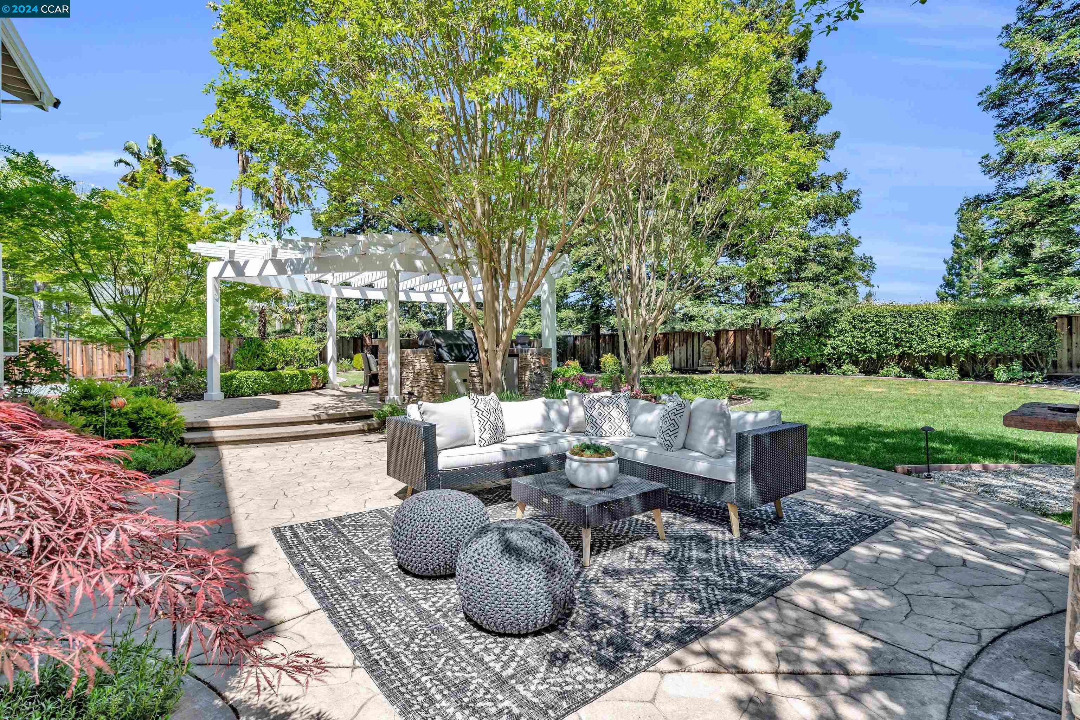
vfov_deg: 73.7
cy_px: 360
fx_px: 480
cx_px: 540
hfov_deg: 96.7
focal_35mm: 16
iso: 100
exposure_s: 1/80
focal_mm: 16
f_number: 8
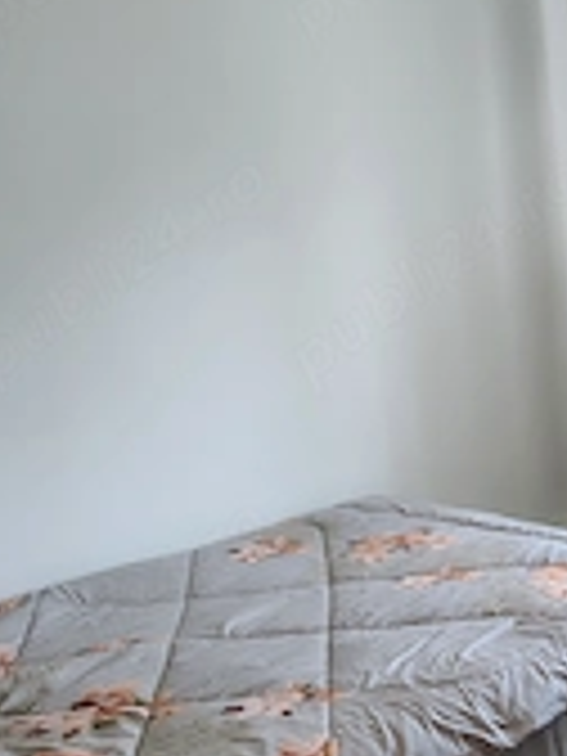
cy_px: 688
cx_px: 594
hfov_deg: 24.3
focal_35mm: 57
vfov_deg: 32.0
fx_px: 1245
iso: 802
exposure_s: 1/50
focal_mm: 5.56
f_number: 1.8
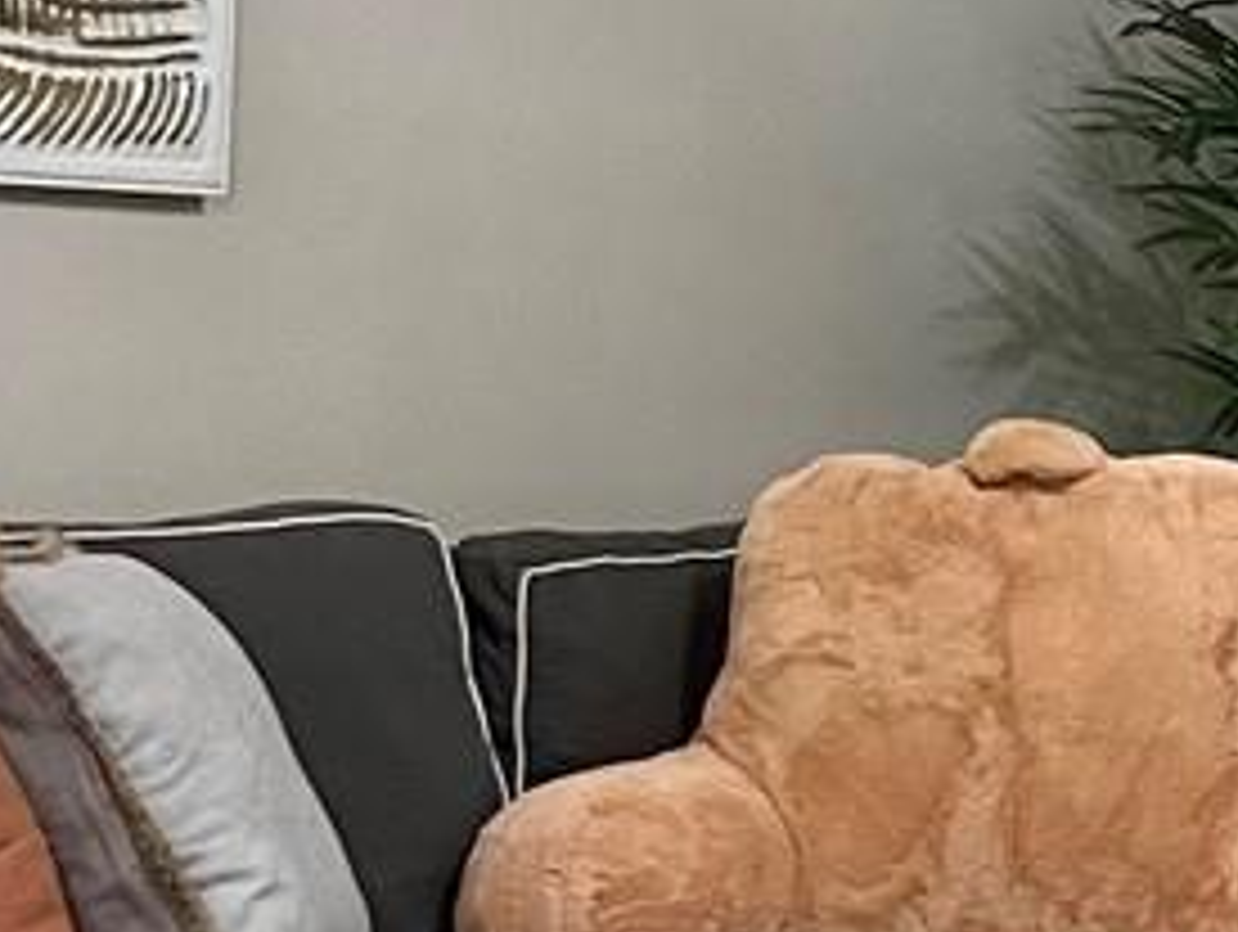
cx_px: 891
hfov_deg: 13.0
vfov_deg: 9.8
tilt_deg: -5.7
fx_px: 5407
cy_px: 792
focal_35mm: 151
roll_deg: -2.4
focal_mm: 5.7
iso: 250
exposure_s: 1/60
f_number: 1.5
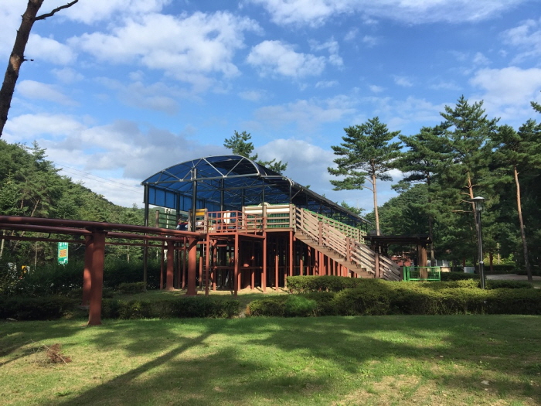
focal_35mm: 29
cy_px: 203
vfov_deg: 48.2
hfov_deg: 61.7
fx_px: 453
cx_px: 270
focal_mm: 4.15
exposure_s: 1/879
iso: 32
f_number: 2.2
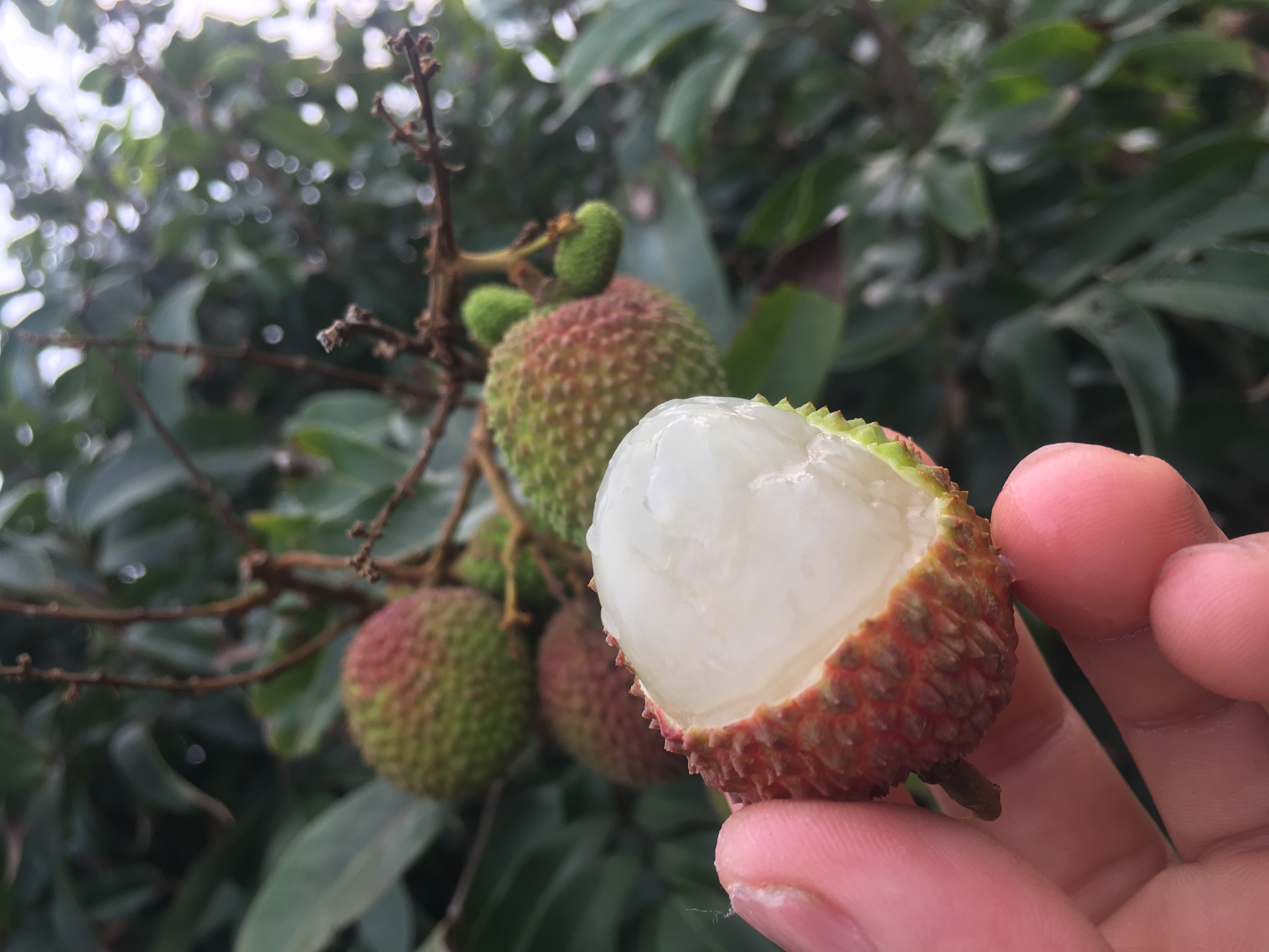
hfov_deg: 61.7
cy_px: 476
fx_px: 1063
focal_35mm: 29
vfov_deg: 48.2
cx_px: 634
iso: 25
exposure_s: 1/120
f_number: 2.2
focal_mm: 4.15
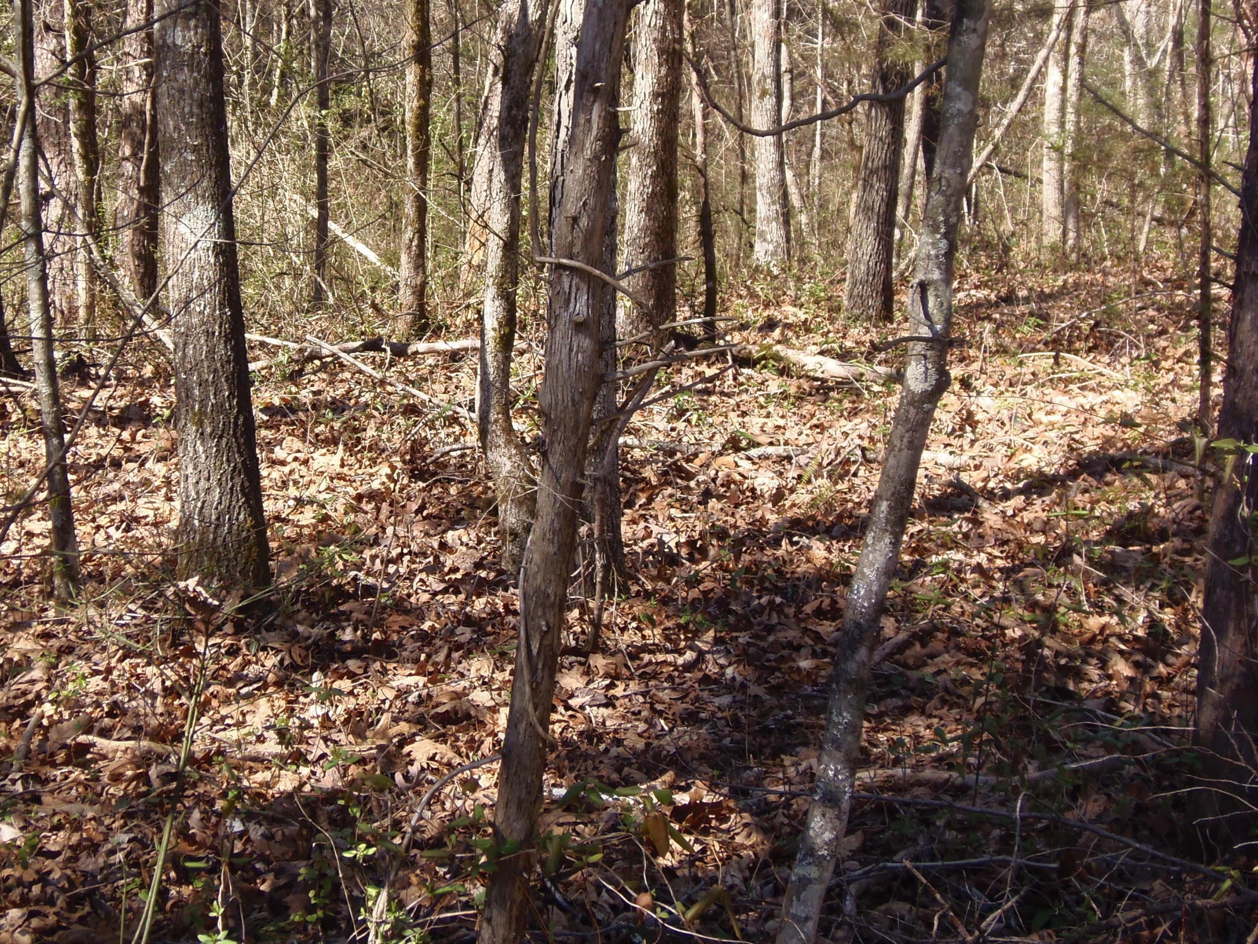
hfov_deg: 28.0
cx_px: 406
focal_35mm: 69
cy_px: 295
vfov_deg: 21.2
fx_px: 2508
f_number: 3.8
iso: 64
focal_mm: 9.1
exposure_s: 1/125
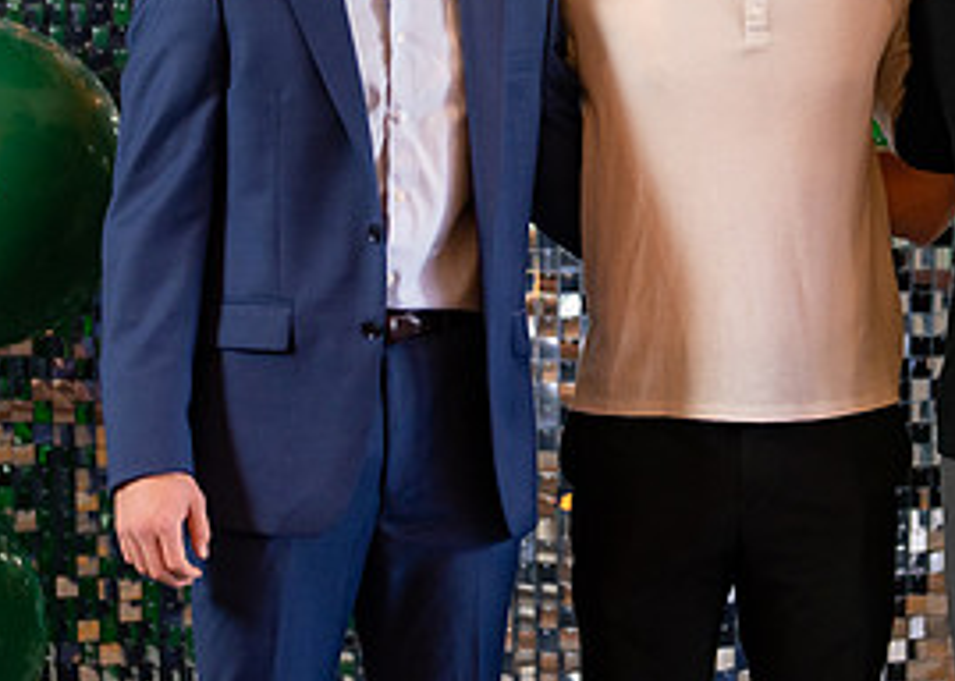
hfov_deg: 17.3
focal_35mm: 115
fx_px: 3118
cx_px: 749
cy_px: 114
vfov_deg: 12.4
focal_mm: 50
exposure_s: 1/320
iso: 800
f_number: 1.2
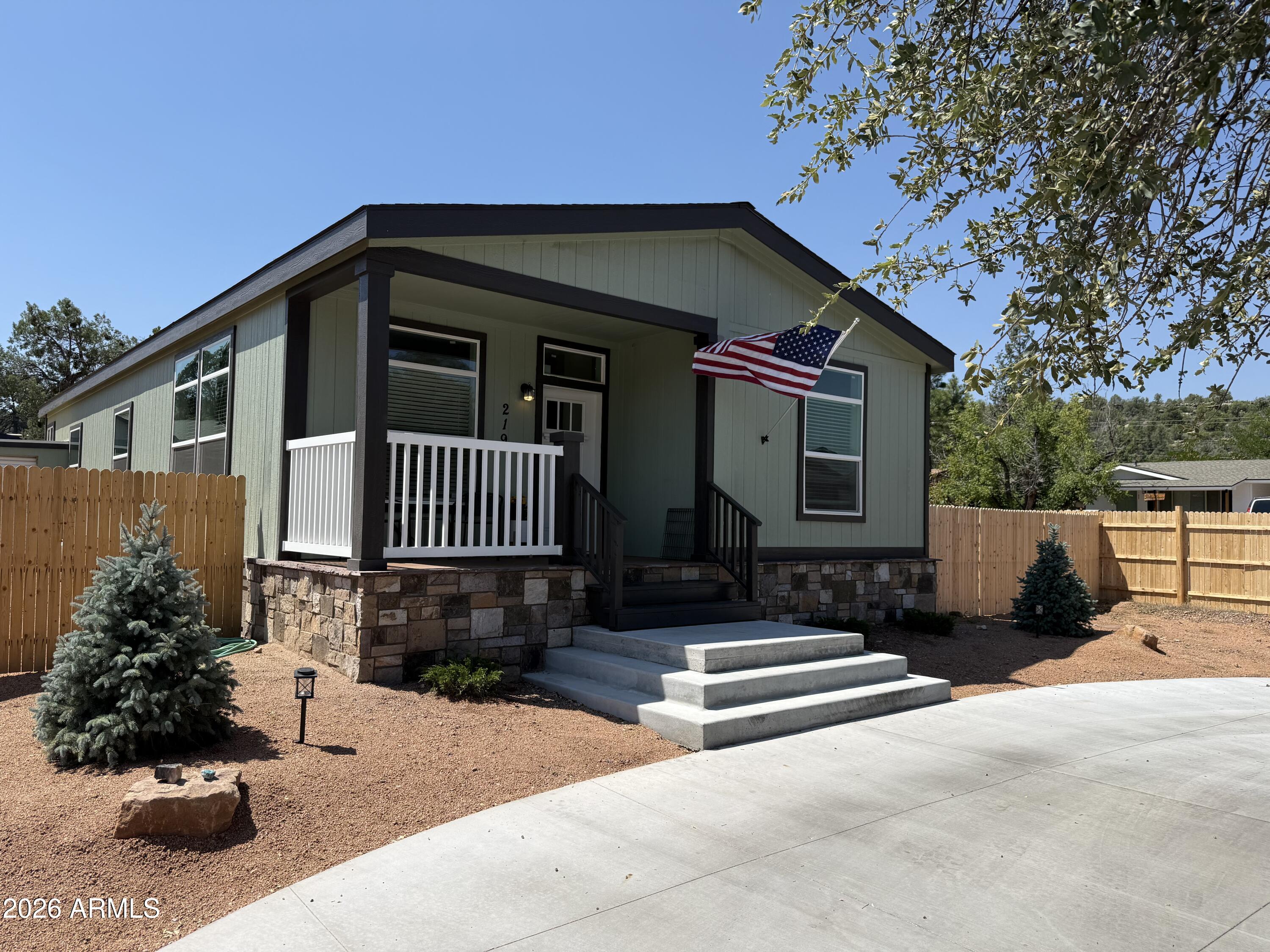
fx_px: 881
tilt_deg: +3.7
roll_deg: -1.8
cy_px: 476
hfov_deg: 71.6
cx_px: 635
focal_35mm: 24
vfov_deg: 56.8
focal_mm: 6.76
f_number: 1.78
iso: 80
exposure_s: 1/4167
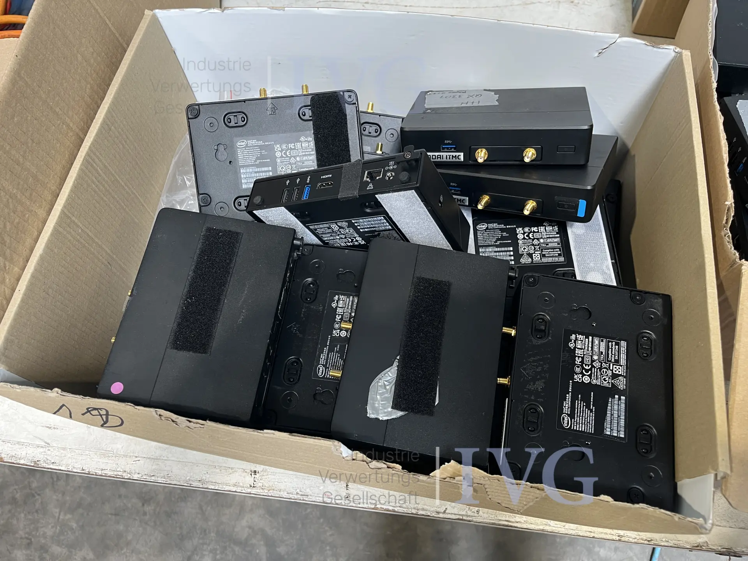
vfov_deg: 53.1
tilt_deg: -66.0
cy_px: 280
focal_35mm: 26
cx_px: 374
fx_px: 562
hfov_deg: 67.3
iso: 80
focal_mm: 5.1
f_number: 1.6
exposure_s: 1/50
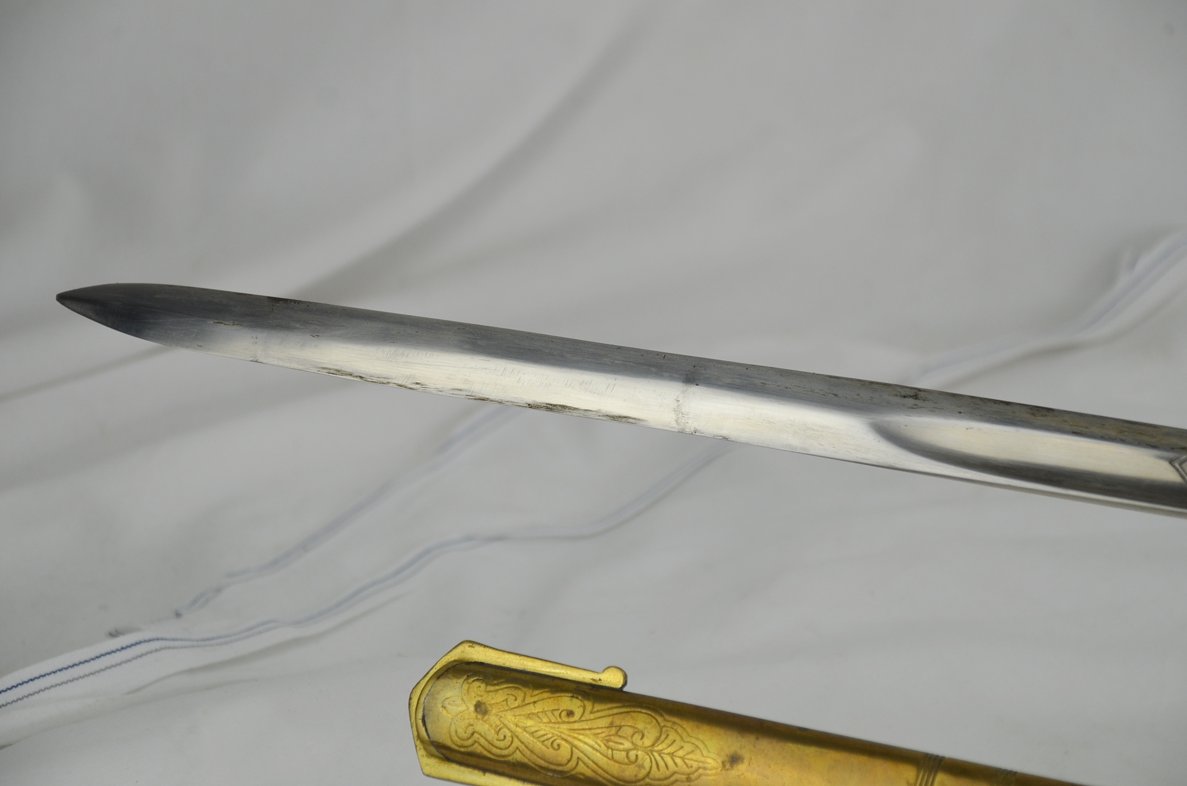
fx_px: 3948
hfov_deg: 17.1
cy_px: 393
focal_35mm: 120
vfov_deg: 11.4
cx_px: 594
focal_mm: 80
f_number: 5.6
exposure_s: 1/250
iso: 400
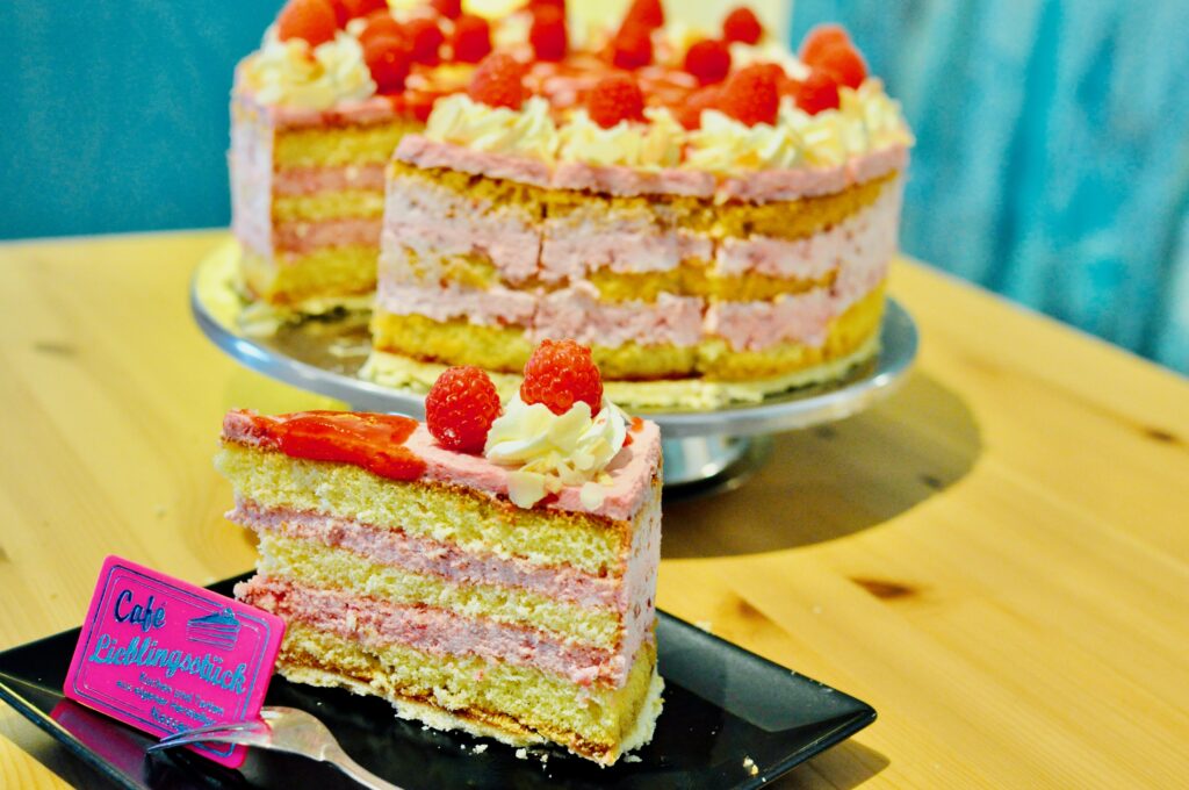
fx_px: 1732
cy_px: 395
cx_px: 594
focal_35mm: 52
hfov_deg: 37.9
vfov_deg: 25.7
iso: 1600
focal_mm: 35
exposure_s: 1/60
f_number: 3.2
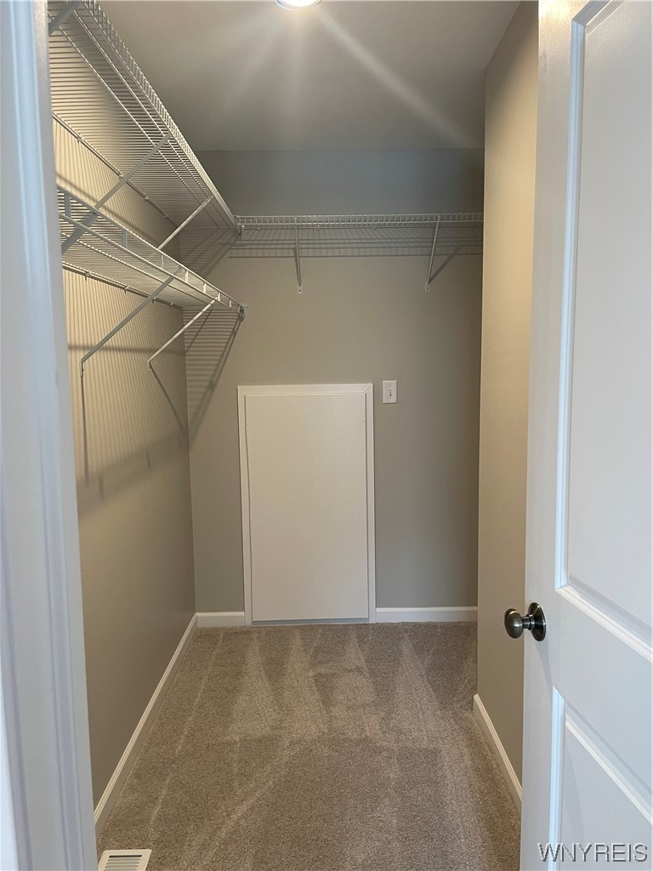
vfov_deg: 67.3
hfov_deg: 53.1
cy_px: 436
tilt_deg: -7.3
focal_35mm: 26
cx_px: 326
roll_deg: +0.9
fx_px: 654
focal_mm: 4.2
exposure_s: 1/60
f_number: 1.6
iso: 125
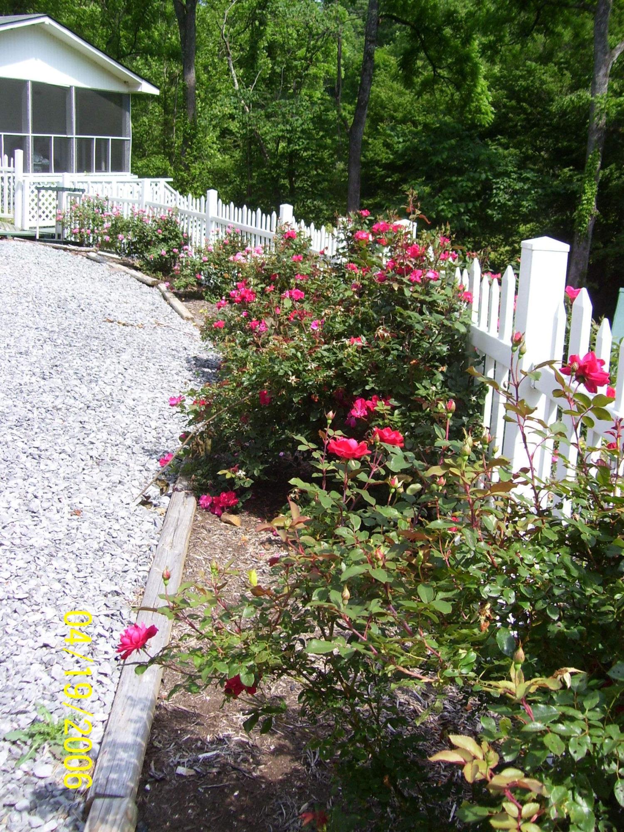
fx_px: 865
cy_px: 416
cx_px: 312
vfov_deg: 51.4
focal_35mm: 36
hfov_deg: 39.7
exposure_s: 1/750
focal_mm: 6
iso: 80
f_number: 2.7
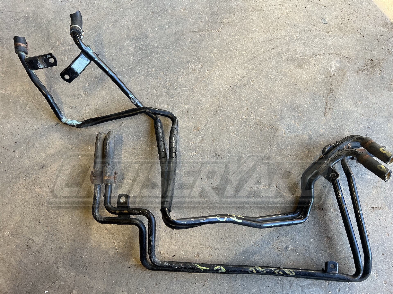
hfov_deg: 67.3
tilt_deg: -77.7
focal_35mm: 26
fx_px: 295
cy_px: 147
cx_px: 196
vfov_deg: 53.1
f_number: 1.5
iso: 50
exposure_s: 1/121
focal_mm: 5.7
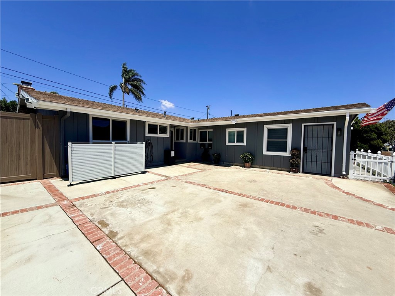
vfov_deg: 85.7
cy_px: 148
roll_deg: -1.1
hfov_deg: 102.1
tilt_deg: -1.6
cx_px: 198
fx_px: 160
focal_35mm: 14
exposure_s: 1/4425
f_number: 2.2
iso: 50
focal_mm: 2.22
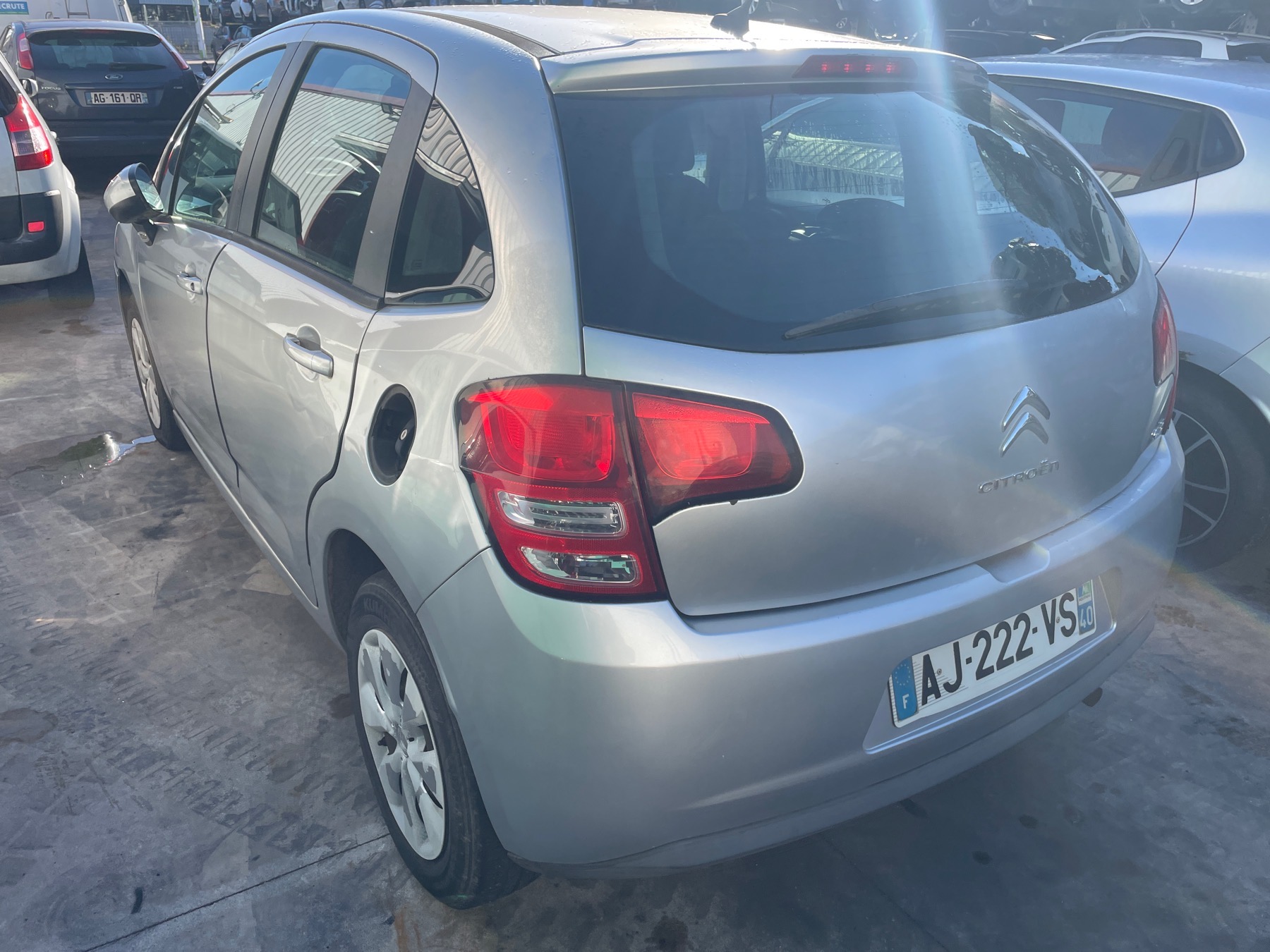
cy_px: 476
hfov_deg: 67.3
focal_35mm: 26
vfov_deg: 53.1
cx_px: 635
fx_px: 954
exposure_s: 1/1335
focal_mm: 4.2
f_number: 1.6
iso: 32
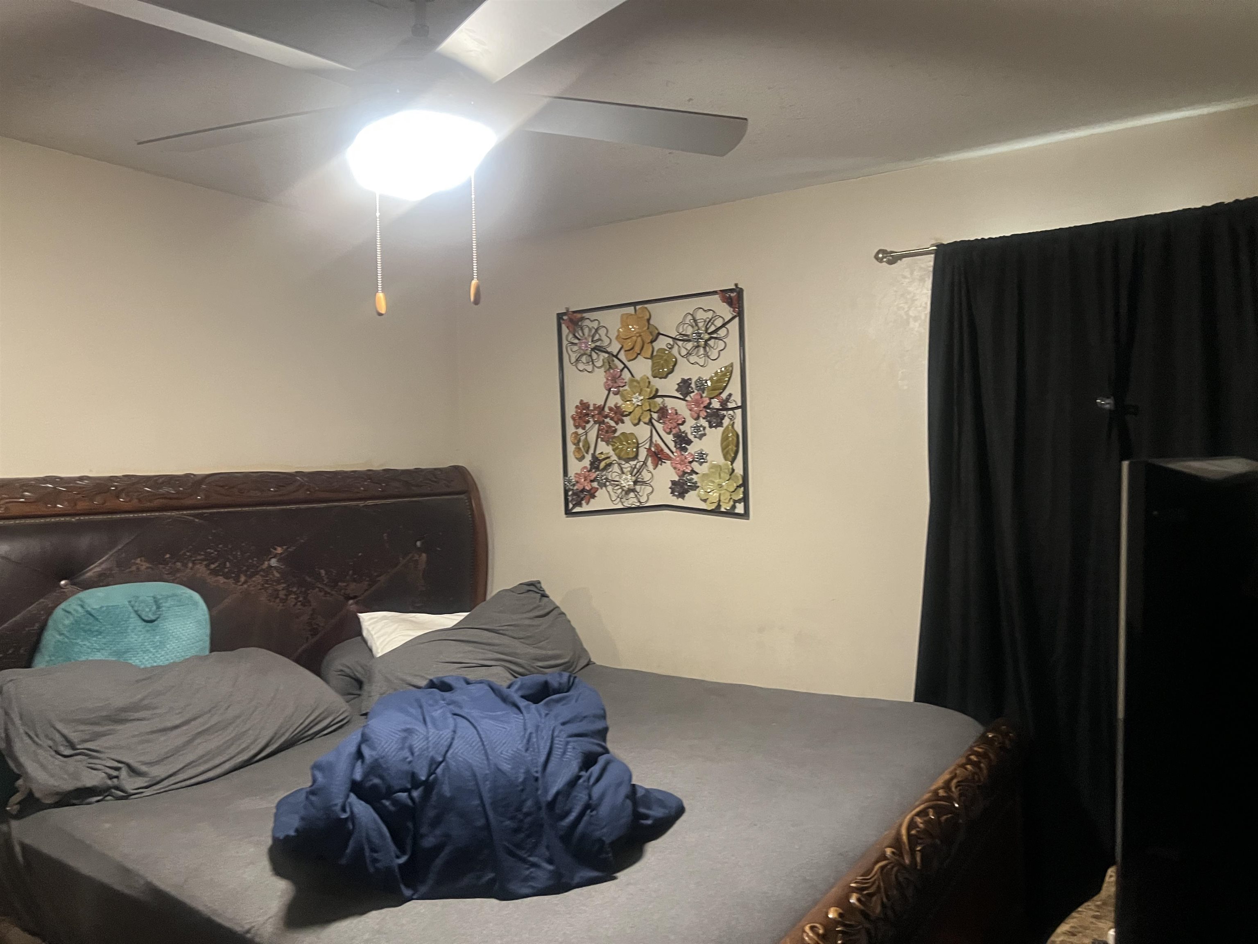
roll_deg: +1.5
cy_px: 472
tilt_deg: -0.9
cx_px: 629
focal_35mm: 26
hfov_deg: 67.3
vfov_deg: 53.1
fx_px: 945
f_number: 1.5
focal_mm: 5.7
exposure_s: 1/40
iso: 500
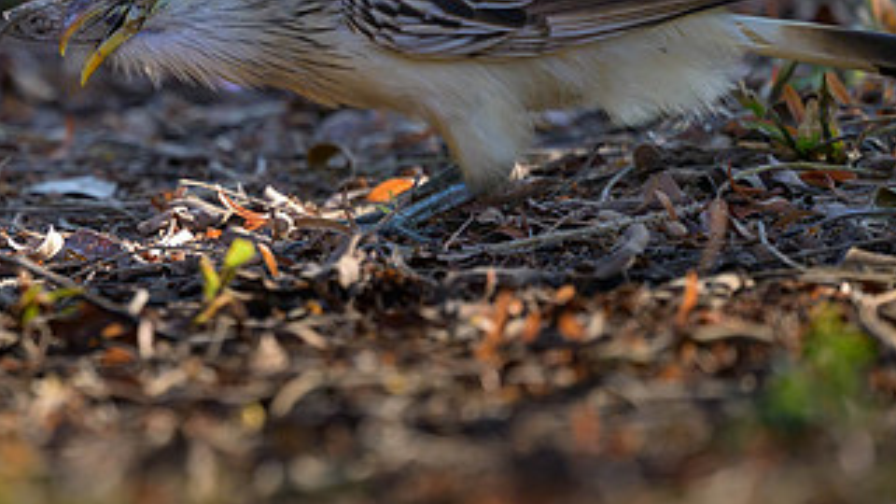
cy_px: -2
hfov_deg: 1.7
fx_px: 30648
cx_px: 10
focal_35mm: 1290
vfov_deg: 0.9
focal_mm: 400
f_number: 2.8
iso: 500
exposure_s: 1/2000
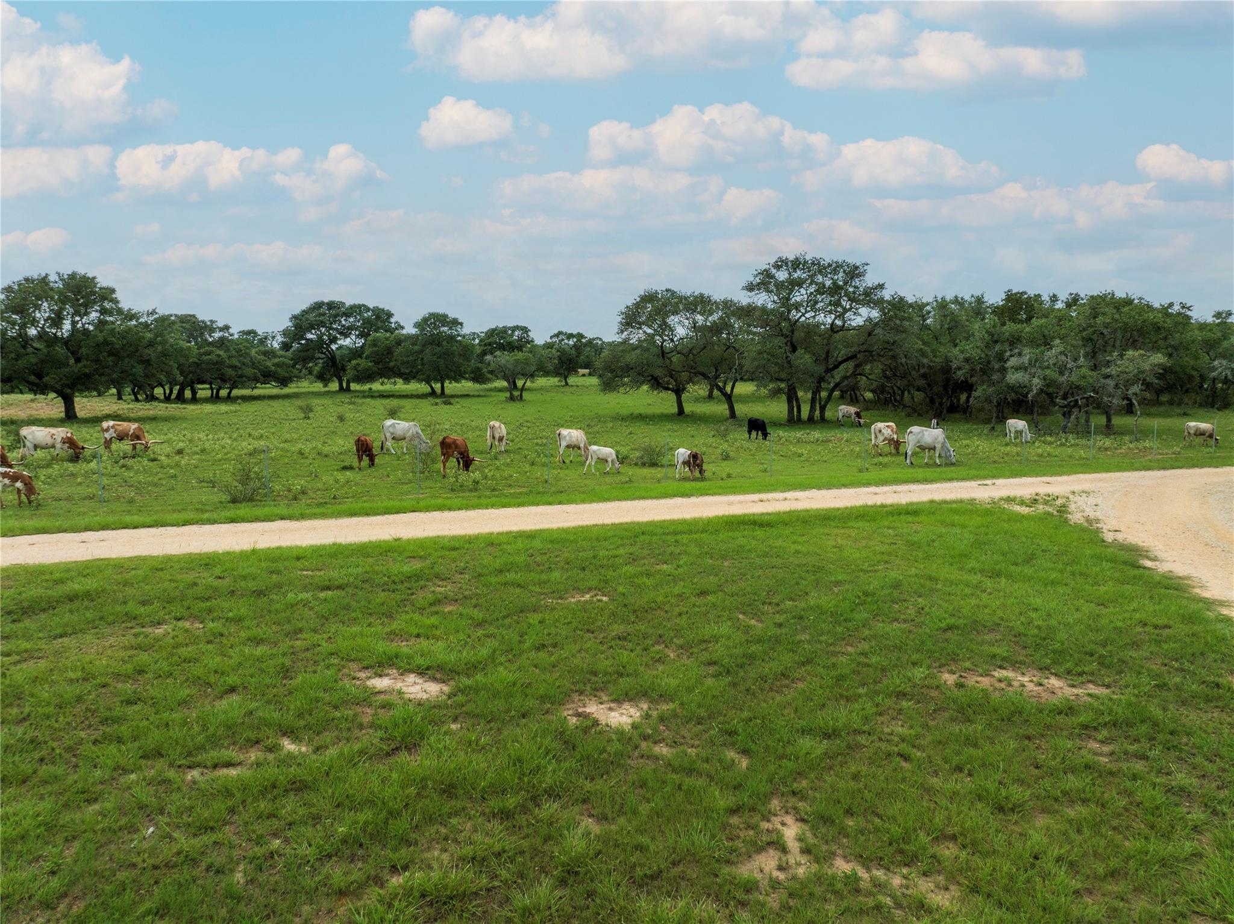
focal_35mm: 24
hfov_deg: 71.6
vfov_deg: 56.8
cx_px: 617
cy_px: 462
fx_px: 855
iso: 200
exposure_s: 1/3200
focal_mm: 12.29
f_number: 2.8
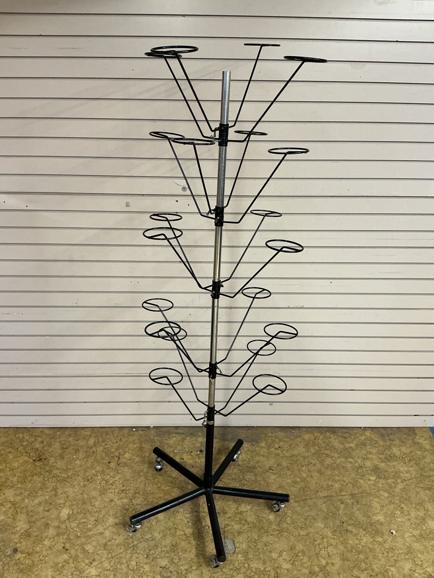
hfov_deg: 48.2
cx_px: 217
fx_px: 485
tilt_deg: -22.3
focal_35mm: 29
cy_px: 289
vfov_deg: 61.7
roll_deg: -0.9
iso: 100
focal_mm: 3
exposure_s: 1/60
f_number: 1.8
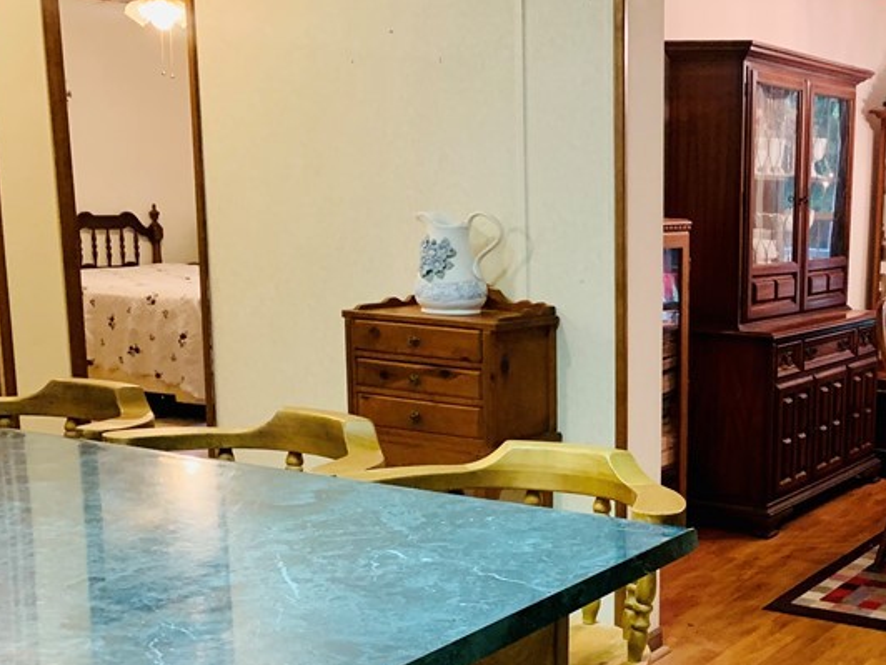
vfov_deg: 28.9
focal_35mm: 50
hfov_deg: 35.8
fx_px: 1280
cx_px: 806
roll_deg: -2.0
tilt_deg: -11.3
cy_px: 437
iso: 320
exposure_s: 1/60
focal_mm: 4.25
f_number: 1.8
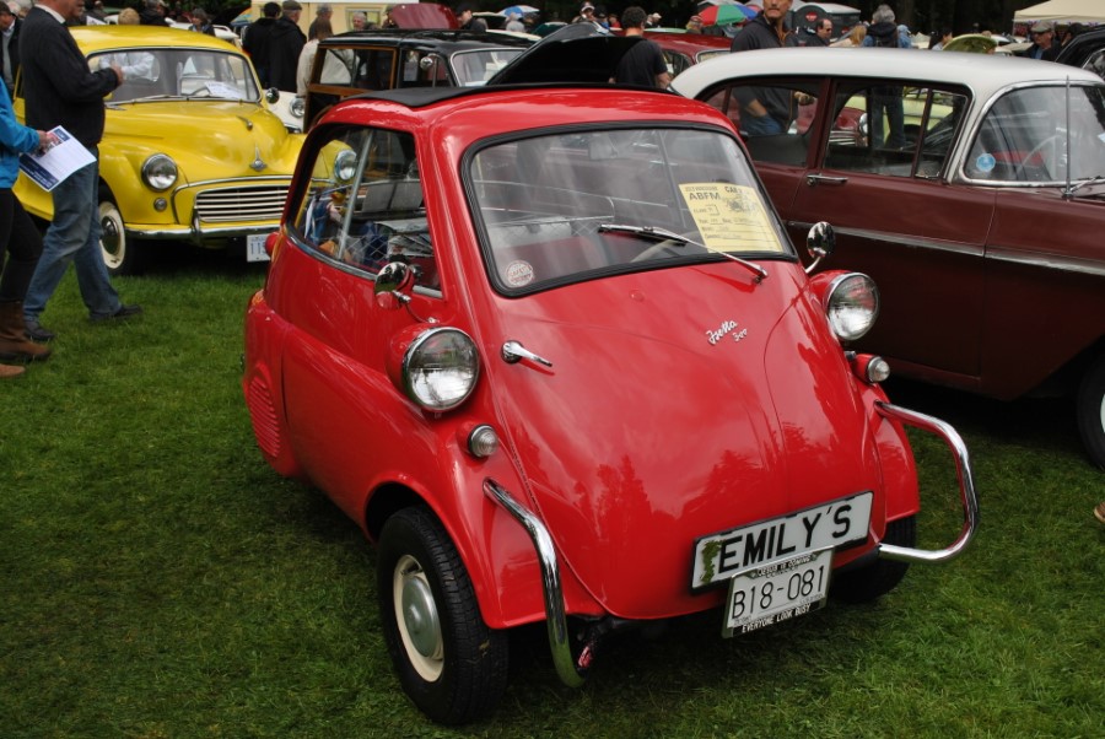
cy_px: 370
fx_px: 1198
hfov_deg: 49.5
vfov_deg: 34.3
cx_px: 552
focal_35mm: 39
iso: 100
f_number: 7.1
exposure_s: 1/200
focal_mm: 26
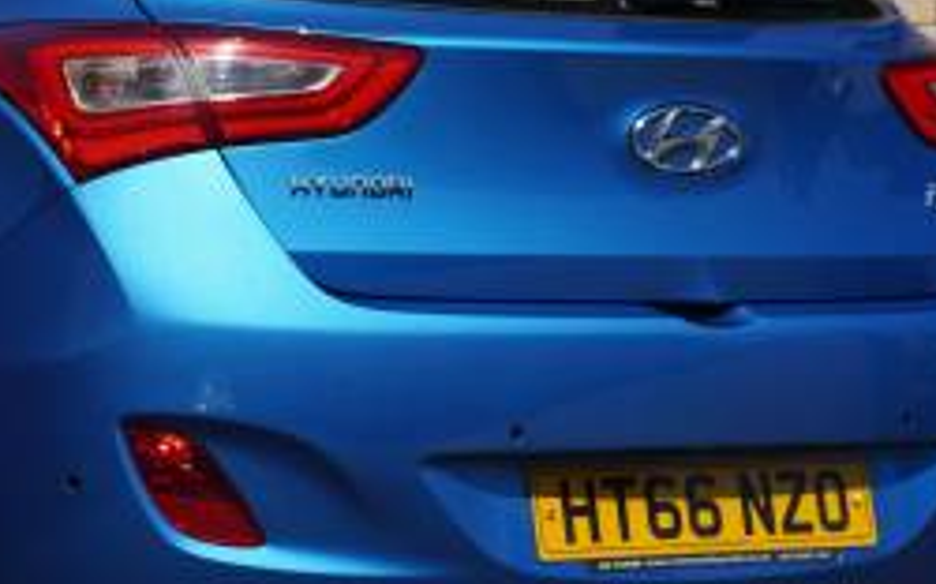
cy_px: 153
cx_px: 86
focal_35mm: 141
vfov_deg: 9.3
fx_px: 3595
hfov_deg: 14.7
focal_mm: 36
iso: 100
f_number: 6.3
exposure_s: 1/250
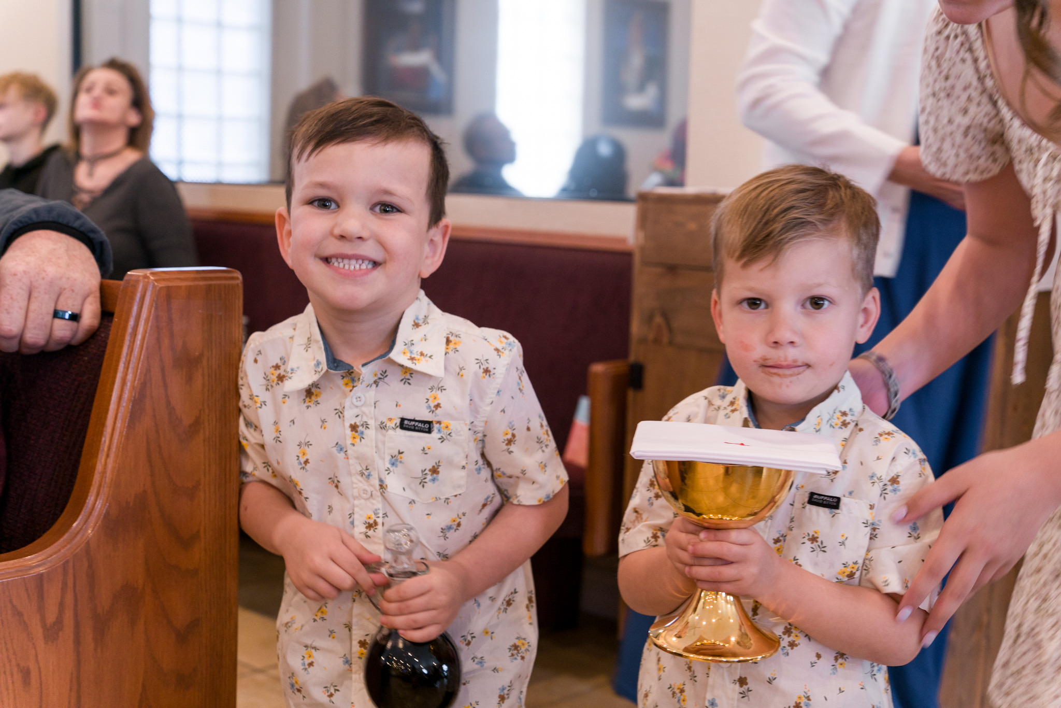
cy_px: 354
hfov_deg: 41.1
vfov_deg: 28.1
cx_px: 530
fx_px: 1415
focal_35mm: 48
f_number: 4.5
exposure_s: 1/50
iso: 1000
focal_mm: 48
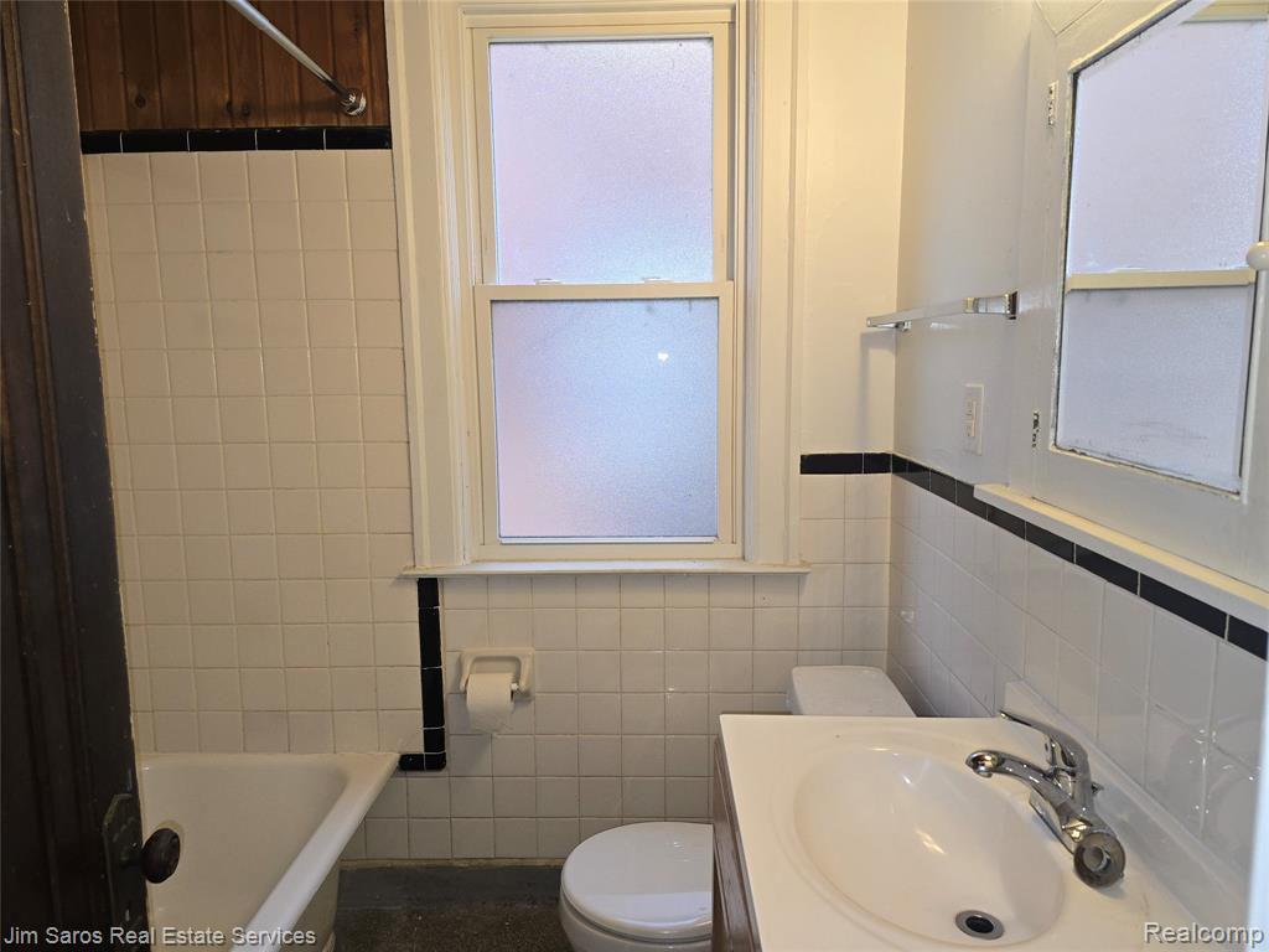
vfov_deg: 58.9
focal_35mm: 23
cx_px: 634
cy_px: 476
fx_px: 843
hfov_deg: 73.9
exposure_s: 1/60
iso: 125
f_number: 1.7
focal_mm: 6.3
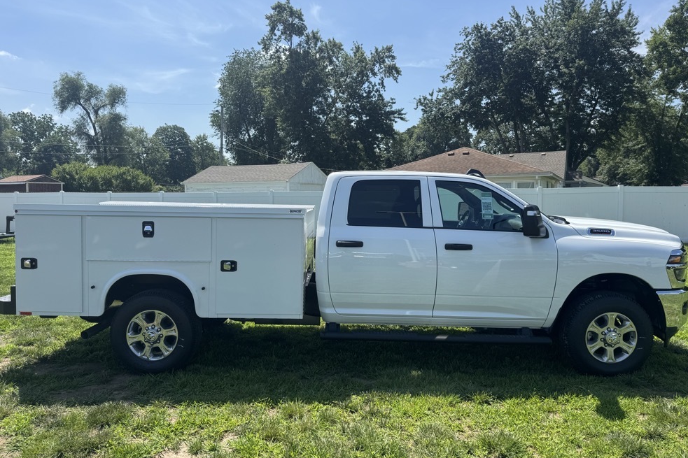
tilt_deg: -2.8
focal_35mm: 26
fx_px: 497
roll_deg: +0.4
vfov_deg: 49.5
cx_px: 336
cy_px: 222
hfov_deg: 69.4
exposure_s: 1/3802
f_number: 1.78
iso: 80
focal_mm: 6.76
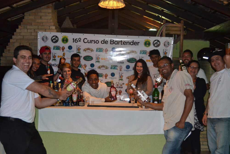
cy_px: 79
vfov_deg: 31.2
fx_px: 275
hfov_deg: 45.4
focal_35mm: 43
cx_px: 118
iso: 3200
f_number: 4.5
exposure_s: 1/60
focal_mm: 28
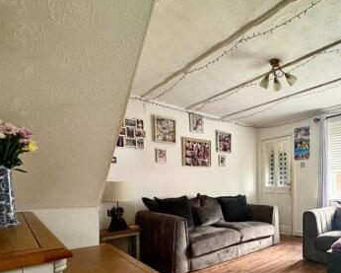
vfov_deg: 58.8
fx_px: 232
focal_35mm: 23
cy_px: 193
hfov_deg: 69.4
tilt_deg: -2.2
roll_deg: +1.2
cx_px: 241
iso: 320
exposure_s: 1/50
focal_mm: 2.22
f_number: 2.2
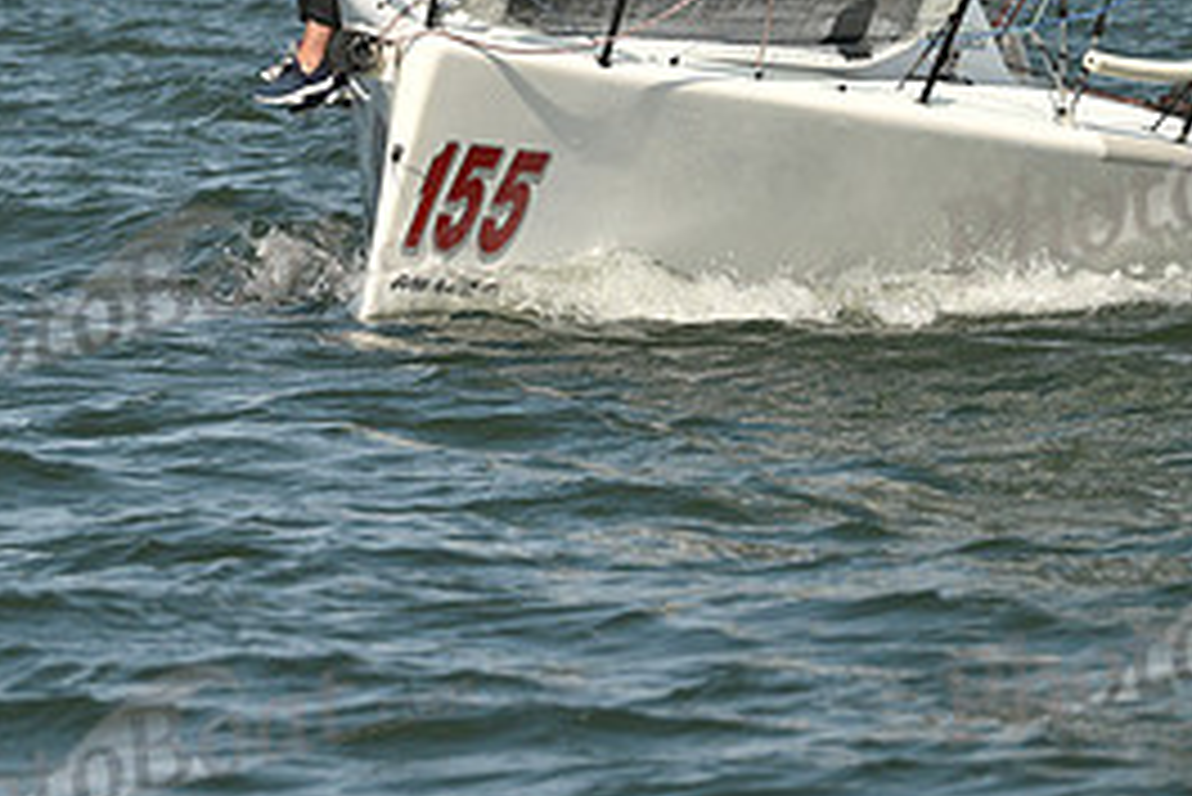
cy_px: 2
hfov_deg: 3.6
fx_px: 18883
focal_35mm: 570
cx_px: 711
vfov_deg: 2.4
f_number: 8
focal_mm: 260
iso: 400
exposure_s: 1/1250
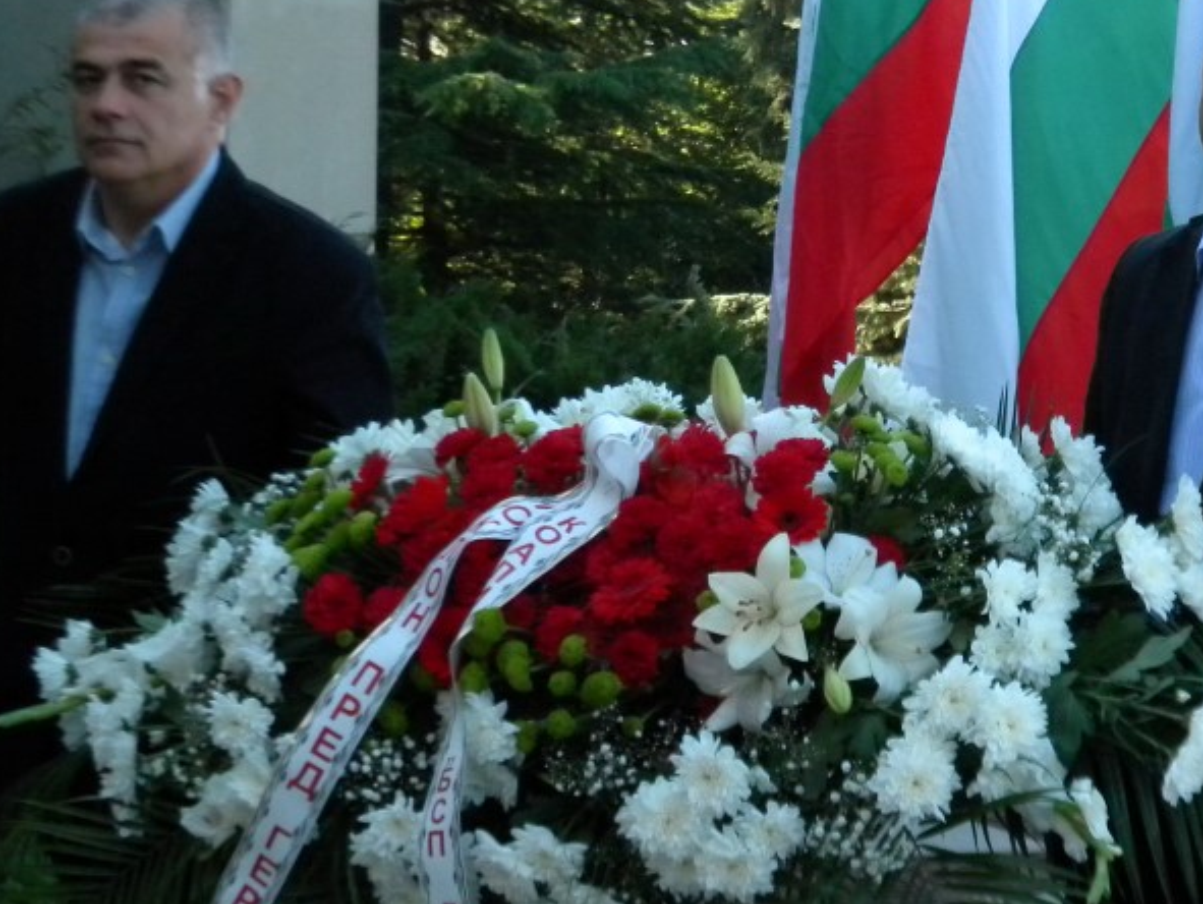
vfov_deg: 12.7
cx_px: 997
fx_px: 4034
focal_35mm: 116
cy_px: 167
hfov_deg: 16.8
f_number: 4.3
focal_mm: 12.2
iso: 400
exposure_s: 1/445
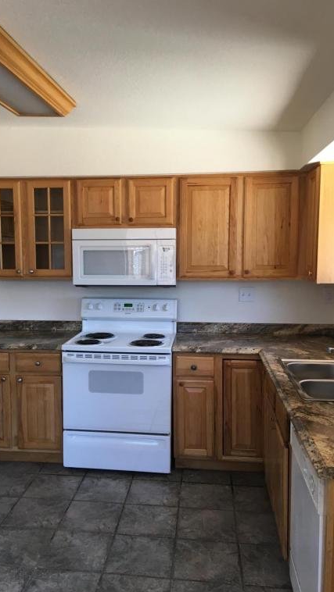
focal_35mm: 32
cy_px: 299
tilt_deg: -4.9
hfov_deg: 36.6
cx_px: 138
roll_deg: +0.0
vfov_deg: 61.0
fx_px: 503
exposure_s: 1/40
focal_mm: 4.15
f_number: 2.2
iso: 25
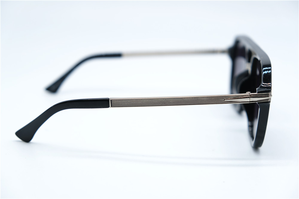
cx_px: 150
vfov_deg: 19.7
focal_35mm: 69
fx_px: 573
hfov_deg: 29.3
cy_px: 100
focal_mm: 46.3
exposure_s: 1/160
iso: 160
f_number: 4.5
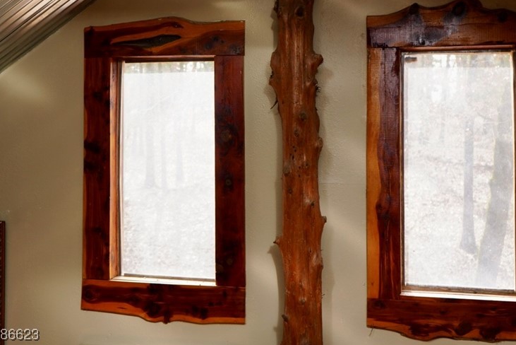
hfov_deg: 42.7
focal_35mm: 46
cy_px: 93
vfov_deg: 28.9
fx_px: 660
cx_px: 236
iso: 250
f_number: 4
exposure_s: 1/60
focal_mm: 31
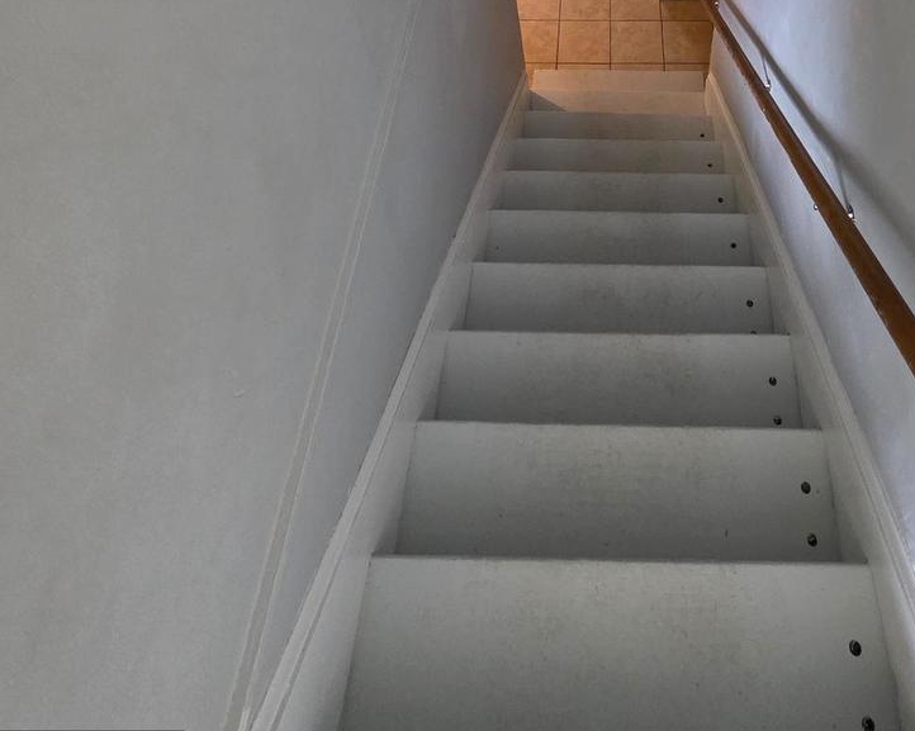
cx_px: 598
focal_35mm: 27
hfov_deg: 62.7
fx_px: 731
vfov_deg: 39.2
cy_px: -139
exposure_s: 1/60
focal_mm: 2.2
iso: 800
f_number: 1.9
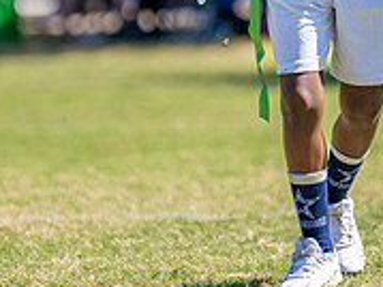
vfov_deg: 1.7
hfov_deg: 2.3
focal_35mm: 853
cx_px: 280
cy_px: -72
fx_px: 9431
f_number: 2.8
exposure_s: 1/1250
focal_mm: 182
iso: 160
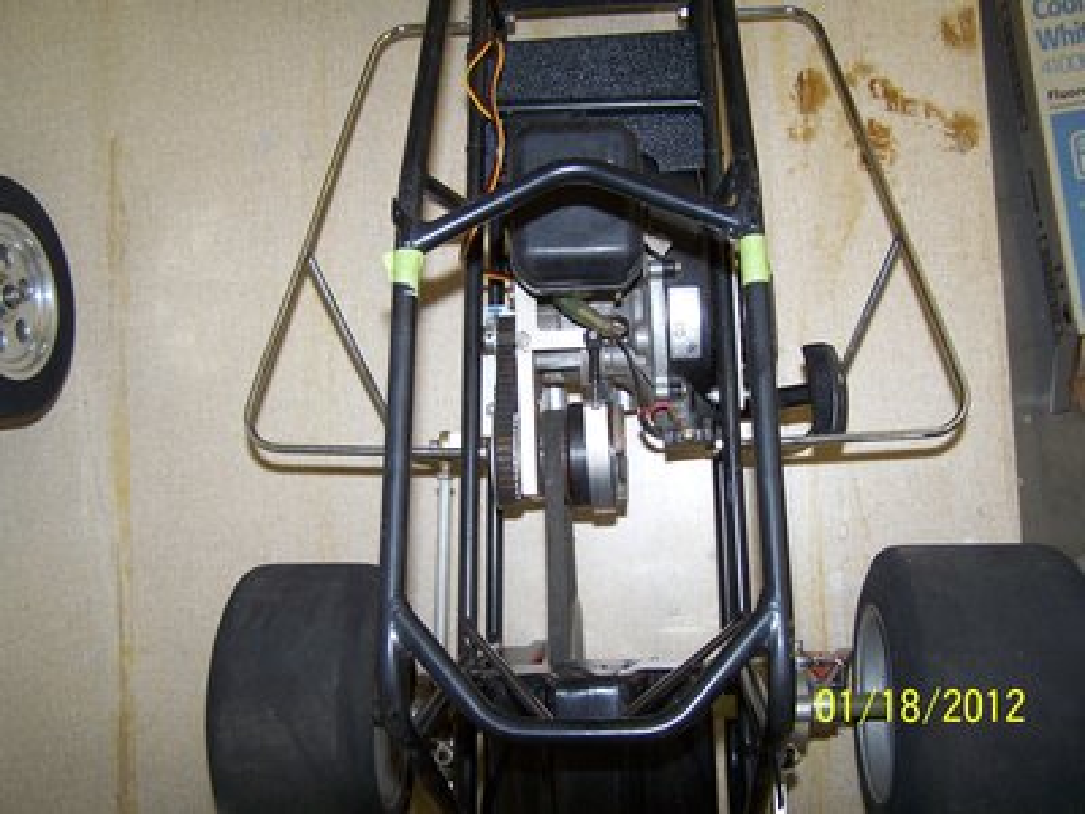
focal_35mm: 38
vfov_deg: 37.7
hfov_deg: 49.0
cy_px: 407
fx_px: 1191
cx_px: 542
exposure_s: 1/60
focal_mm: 6.3
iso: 140
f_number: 2.8
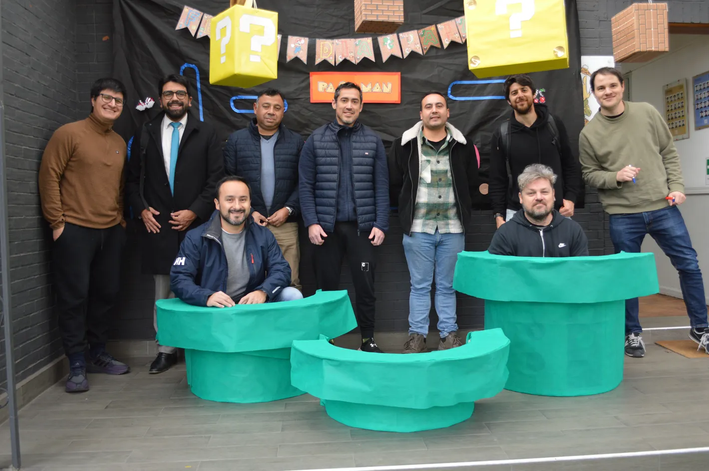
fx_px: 649
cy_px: 236
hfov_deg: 57.3
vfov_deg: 39.9
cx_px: 354
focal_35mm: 33
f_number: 4
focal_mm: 22
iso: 400
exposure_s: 1/50
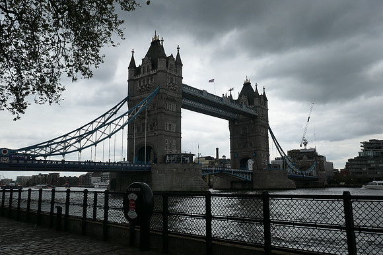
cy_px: 128
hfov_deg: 61.9
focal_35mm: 30
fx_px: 319
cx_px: 192
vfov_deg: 43.6
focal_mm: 10.9
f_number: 5
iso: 200
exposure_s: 1/800
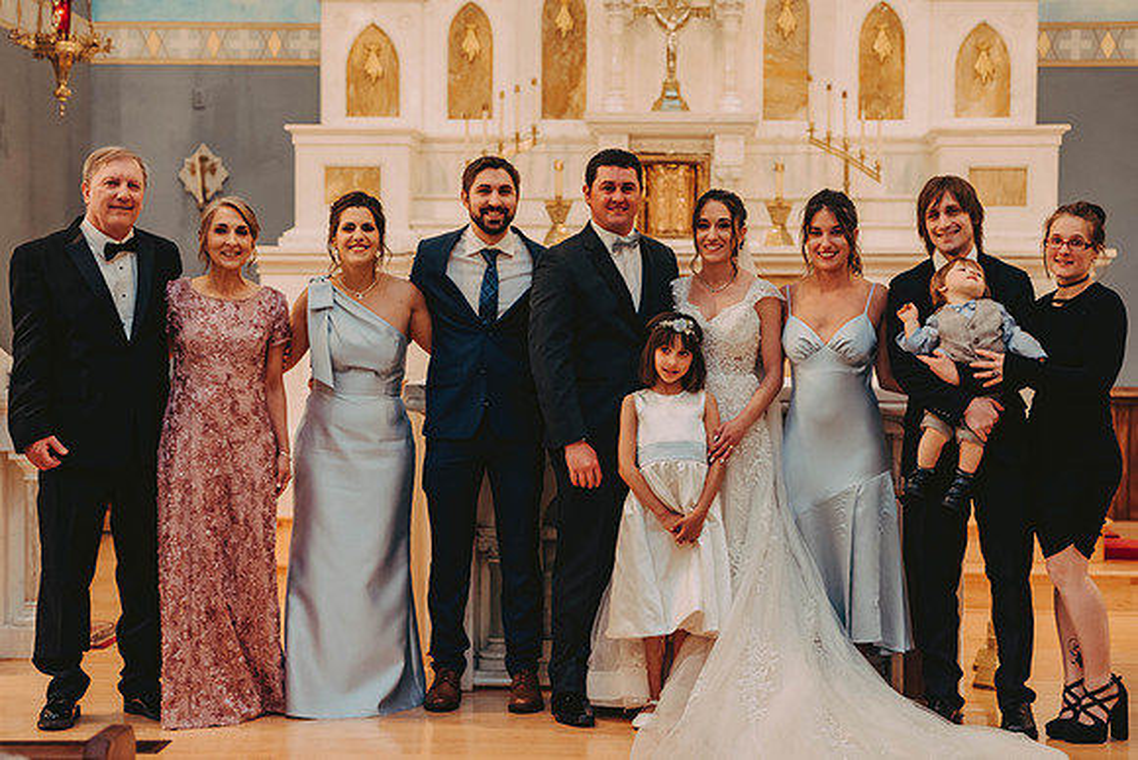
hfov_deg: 28.2
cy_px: 380
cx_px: 569
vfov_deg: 19.0
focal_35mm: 72
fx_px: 2264
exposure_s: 1/60
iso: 1600
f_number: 2.8
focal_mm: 70
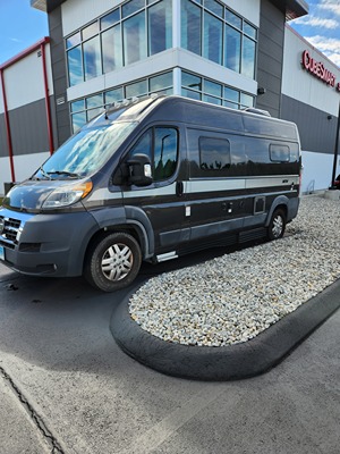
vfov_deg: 73.9
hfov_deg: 58.9
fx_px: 301
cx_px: 170
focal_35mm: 23
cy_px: 227
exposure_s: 1/690
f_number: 1.8
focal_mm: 5.4
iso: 20
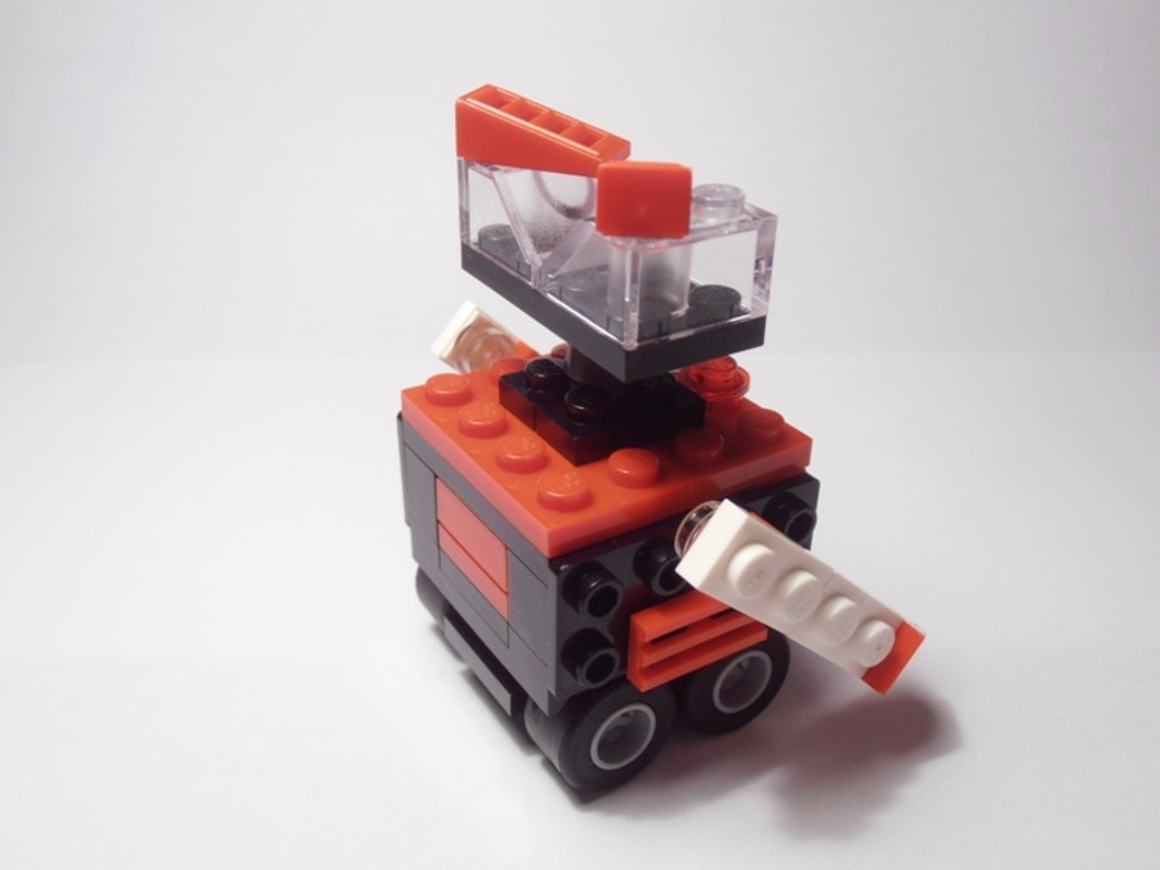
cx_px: 580
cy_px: 435
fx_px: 1240
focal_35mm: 37
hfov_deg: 50.1
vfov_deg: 38.7
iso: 80
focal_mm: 6.61
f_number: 3.9
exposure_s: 1/40
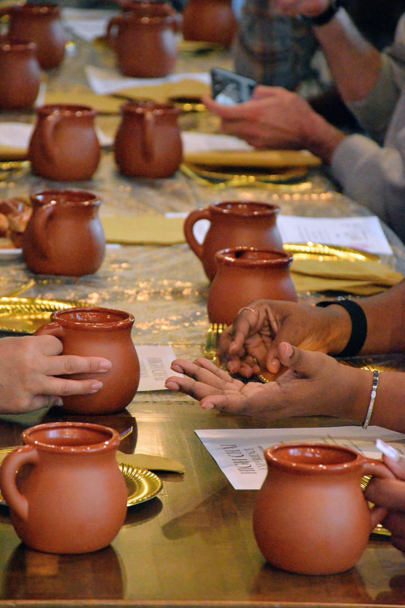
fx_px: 3544
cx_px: 202
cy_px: 304
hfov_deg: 6.5
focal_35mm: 210
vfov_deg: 9.8
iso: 10000
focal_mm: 140
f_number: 5.6
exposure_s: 1/500
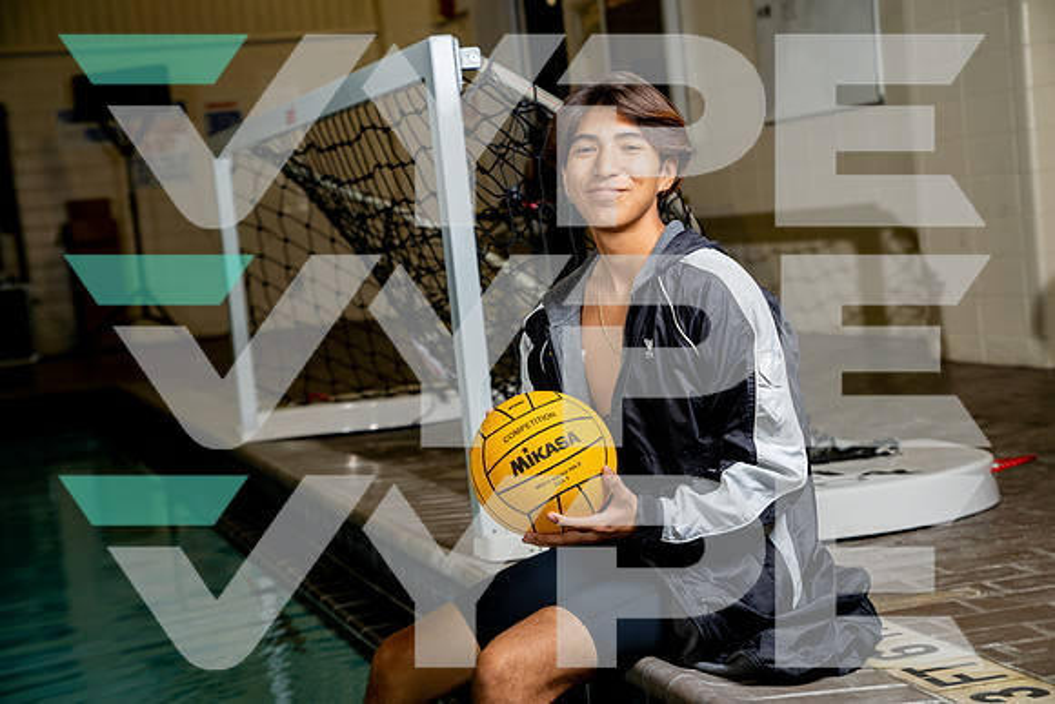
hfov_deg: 28.8
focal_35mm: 70
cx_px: 528
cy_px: 352
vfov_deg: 19.5
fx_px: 2052
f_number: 4.5
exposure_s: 1/250
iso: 100
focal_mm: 70
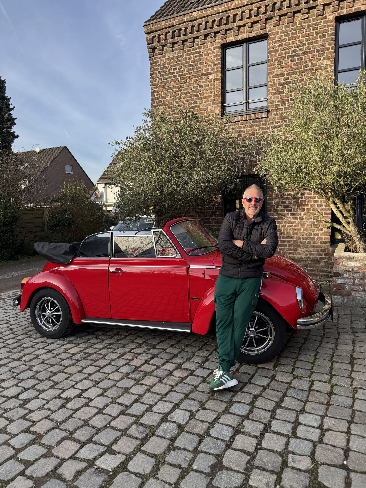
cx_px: 183
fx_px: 338
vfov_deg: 71.6
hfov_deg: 56.8
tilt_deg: -4.9
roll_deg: +1.3
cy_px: 244
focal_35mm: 24
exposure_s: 1/1238
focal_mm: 6.76
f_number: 1.78
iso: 80
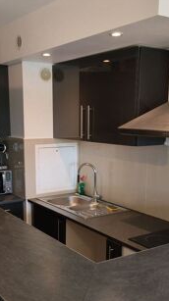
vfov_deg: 46.0
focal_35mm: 44
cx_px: 76
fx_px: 352
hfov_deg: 27.0
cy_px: 191
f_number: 1.8
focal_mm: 4.22
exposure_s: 1/33.3
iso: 80
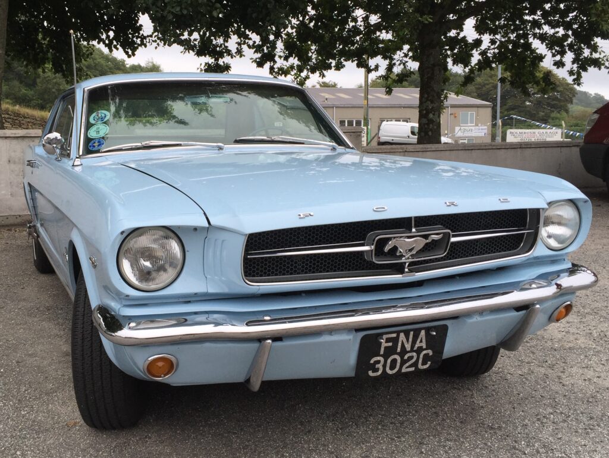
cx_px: 304
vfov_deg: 48.3
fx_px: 511
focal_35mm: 29
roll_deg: -1.1
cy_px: 229
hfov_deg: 61.6
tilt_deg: -6.8
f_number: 2.2
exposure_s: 1/842
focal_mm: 4.15
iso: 32
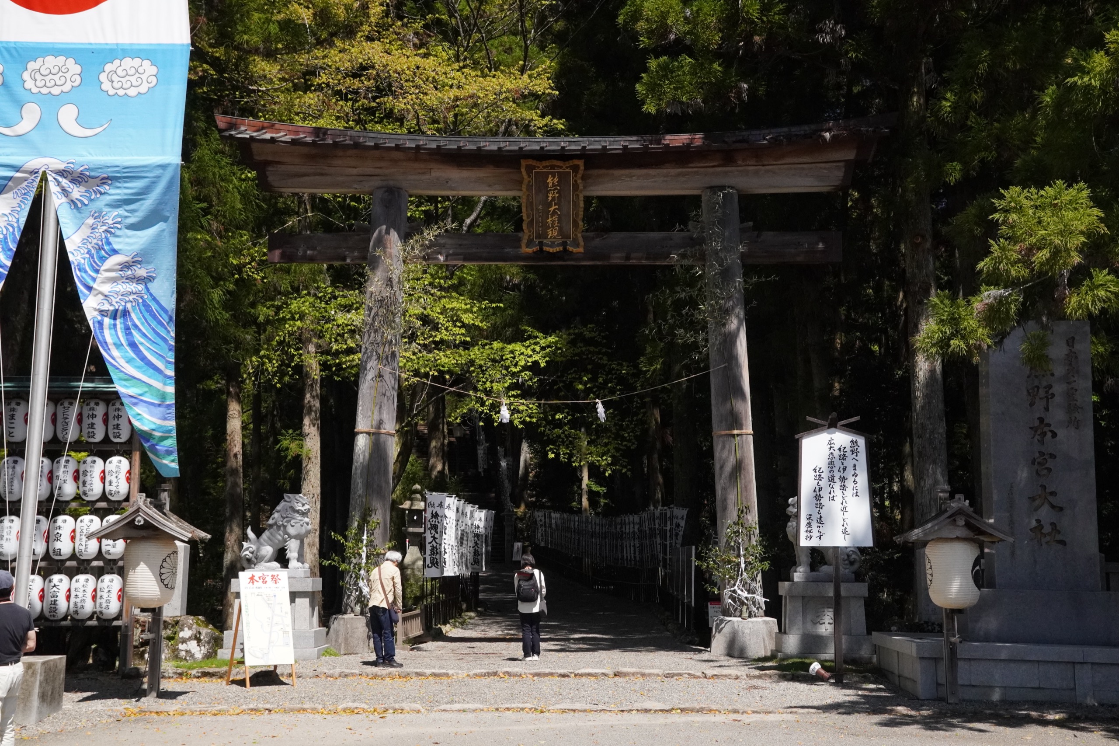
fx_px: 1492
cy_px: 373
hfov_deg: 41.1
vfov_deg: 28.1
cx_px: 560
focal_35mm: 48
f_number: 7.1
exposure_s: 1/1600
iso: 2500
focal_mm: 32
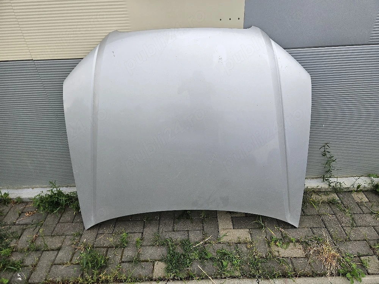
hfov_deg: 73.9
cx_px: 190
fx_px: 252
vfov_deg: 58.9
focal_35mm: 23
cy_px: 142
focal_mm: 5.4
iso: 25
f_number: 1.8
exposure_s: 1/196
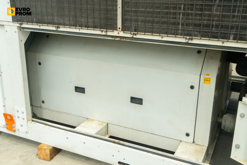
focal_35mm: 38
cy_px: 82
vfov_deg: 35.1
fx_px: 261
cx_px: 124
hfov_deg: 50.7
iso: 250
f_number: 10
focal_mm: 38
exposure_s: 1/100
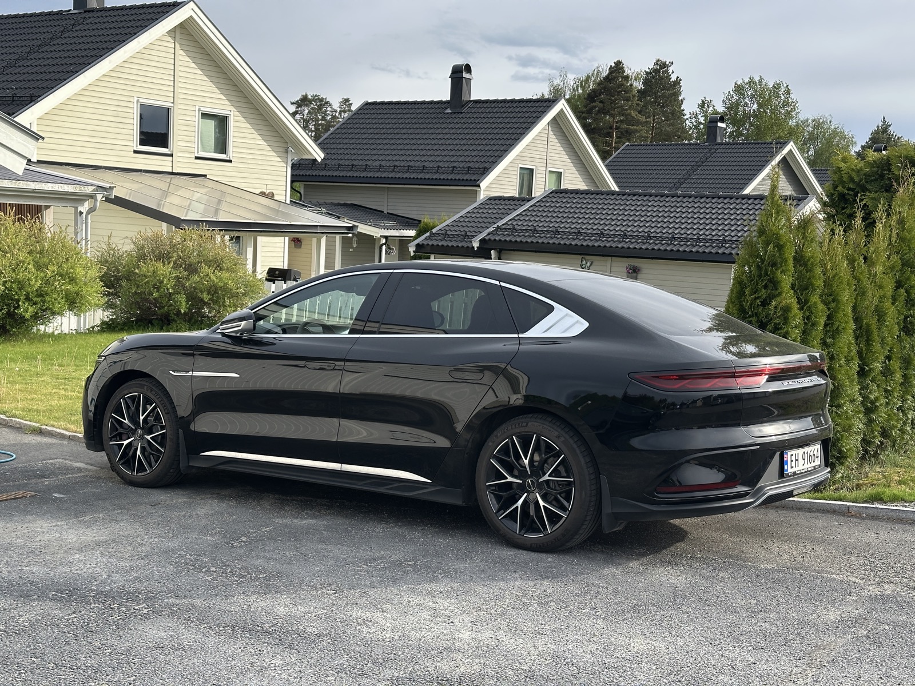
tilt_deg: -6.1
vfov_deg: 30.3
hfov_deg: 39.7
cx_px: 458
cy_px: 343
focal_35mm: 48
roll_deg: -3.3
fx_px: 1269
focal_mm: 6.86
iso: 64
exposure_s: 1/1085
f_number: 1.78
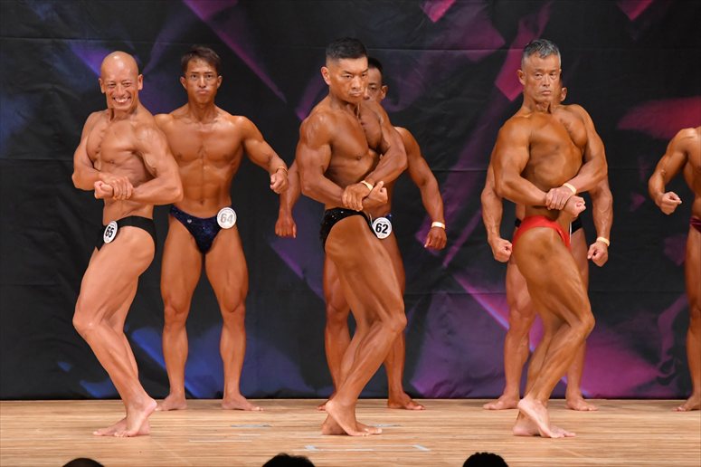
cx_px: 350
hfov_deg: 7.2
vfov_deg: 4.8
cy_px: 234
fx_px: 5547
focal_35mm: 285
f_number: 5.6
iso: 5600
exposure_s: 1/400
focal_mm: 190
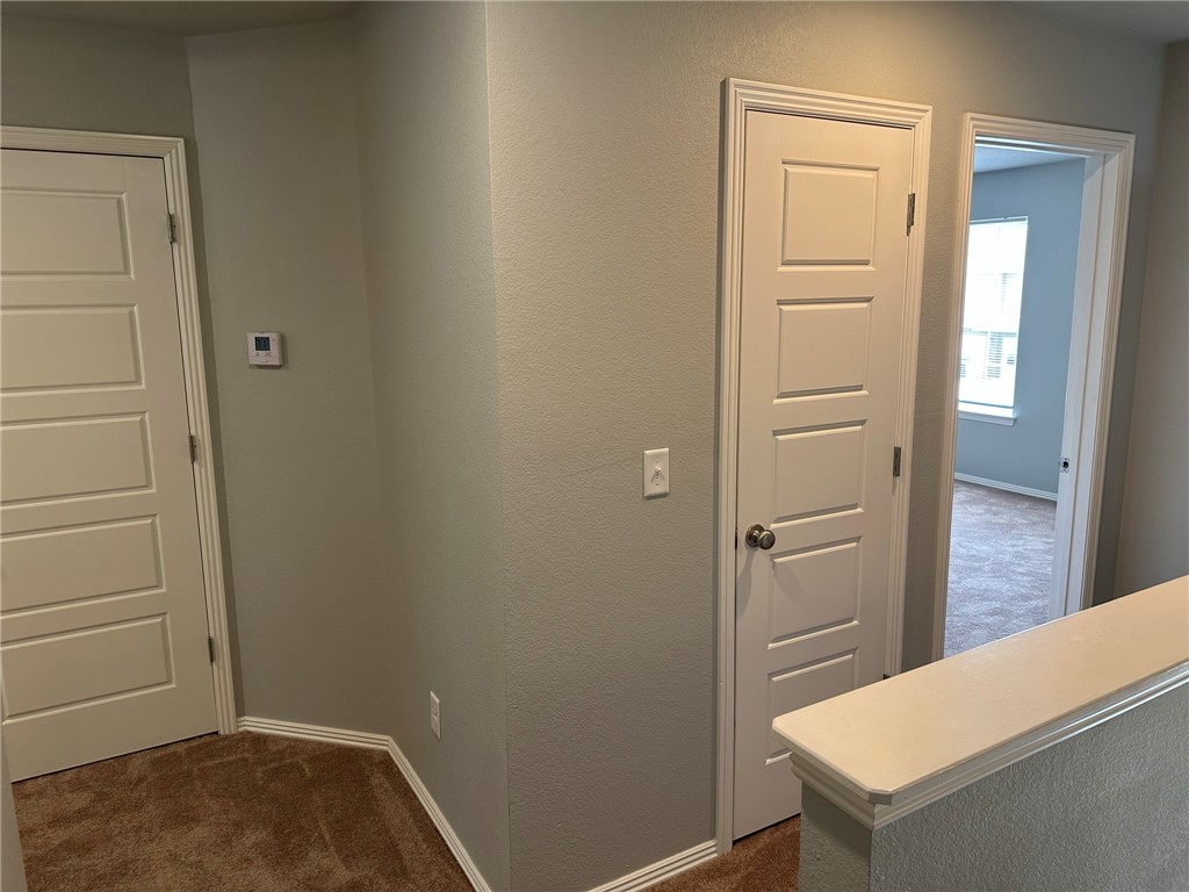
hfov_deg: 71.6
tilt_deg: -10.4
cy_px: 446
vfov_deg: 56.8
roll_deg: +0.3
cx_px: 594
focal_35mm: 24
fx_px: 824
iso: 125
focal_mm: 6.86
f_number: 1.78
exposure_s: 1/60
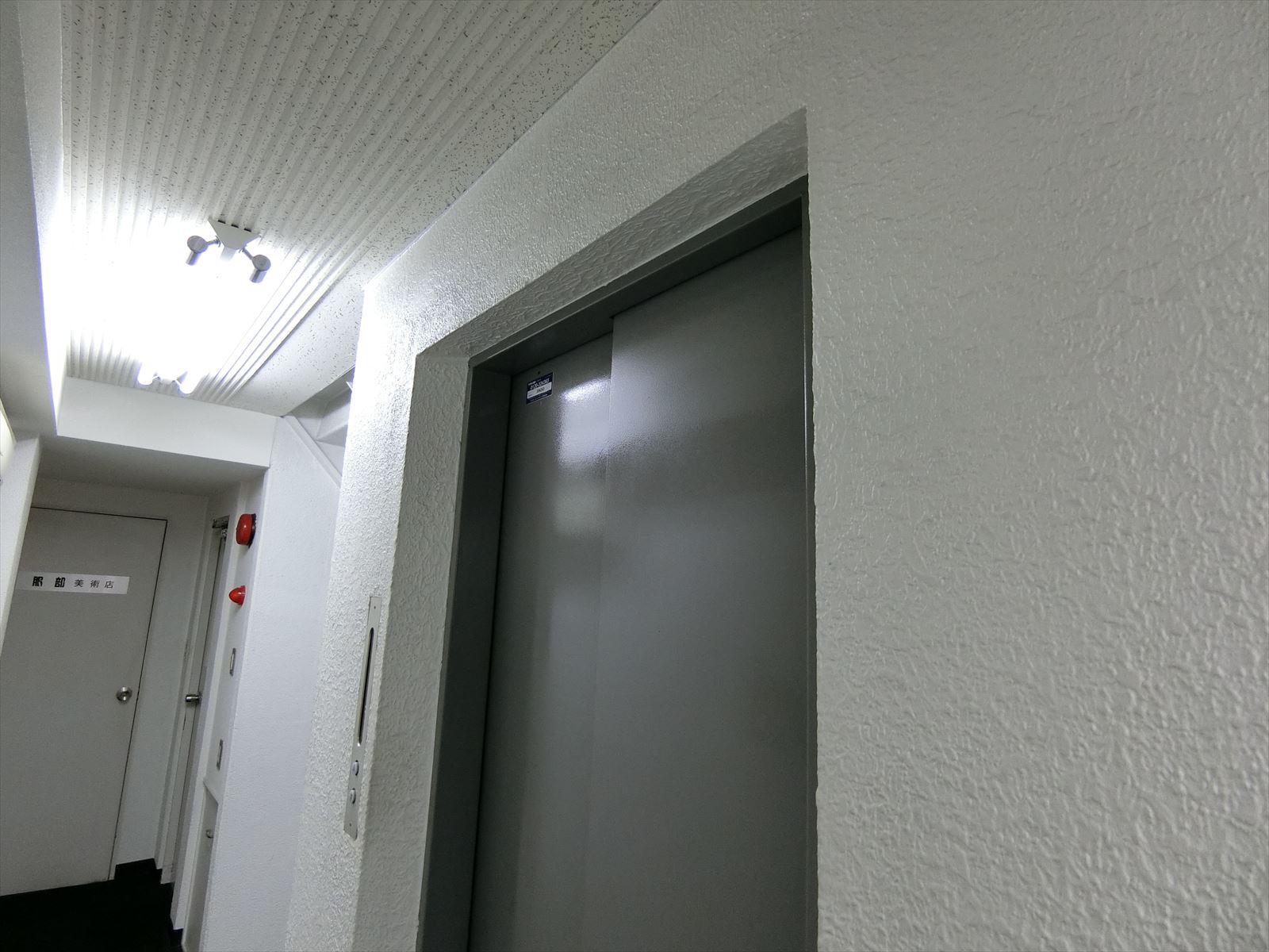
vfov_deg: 68.7
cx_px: 634
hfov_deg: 84.7
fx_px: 697
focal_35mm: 19
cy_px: 476
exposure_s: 1/125
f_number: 2.7
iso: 400
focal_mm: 4.06
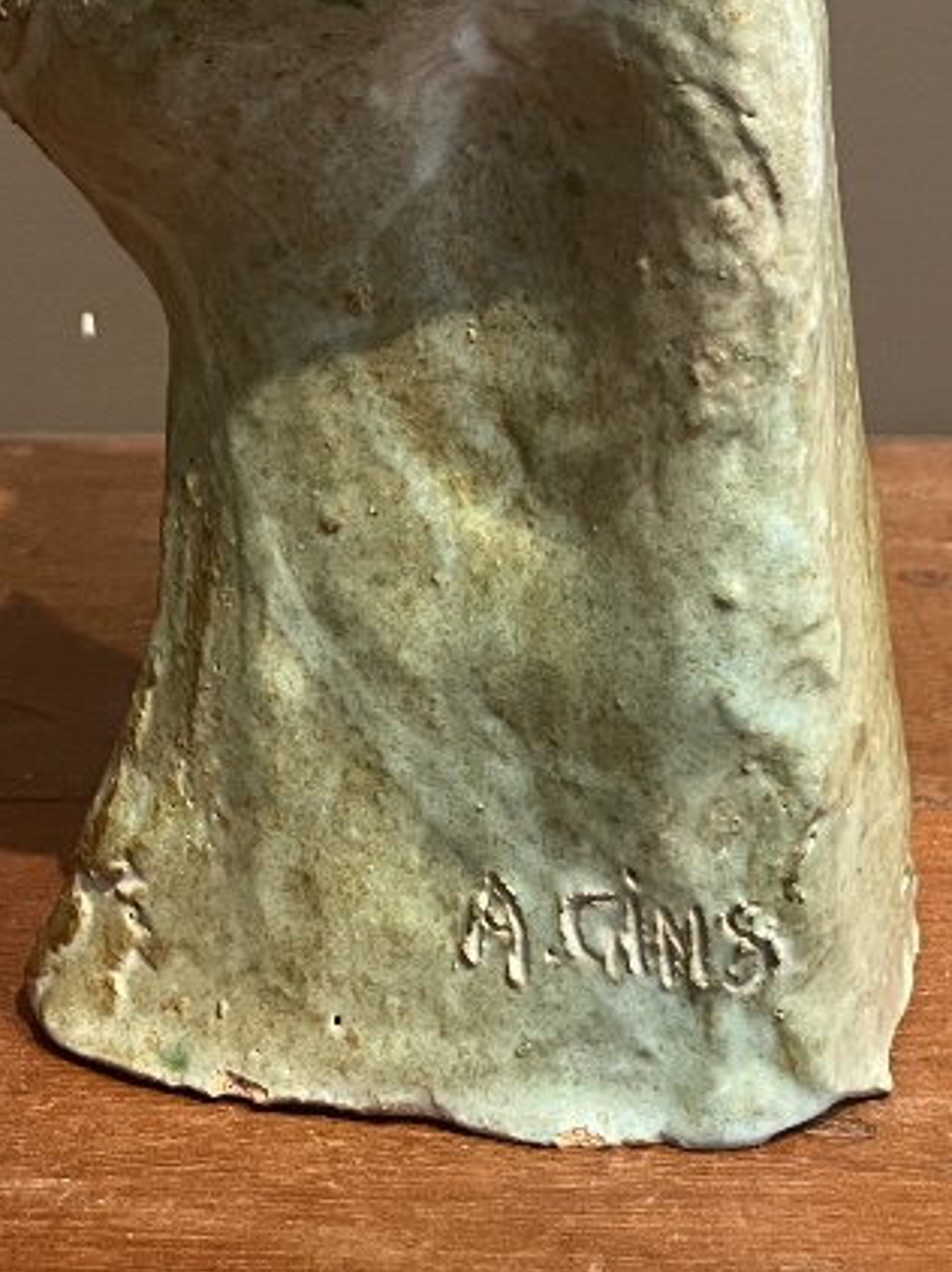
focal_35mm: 74
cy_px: -482
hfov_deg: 19.9
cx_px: 500
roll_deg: +0.2
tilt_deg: -4.1
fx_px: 2716
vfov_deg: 22.8
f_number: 1.6
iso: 250
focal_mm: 5.1
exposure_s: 1/50
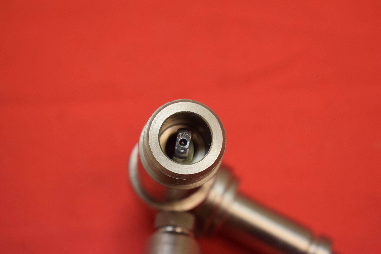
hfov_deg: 24.6
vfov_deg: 16.6
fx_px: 873
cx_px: 190
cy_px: 127
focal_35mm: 82
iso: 800
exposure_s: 1/60
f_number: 5.6
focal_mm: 55
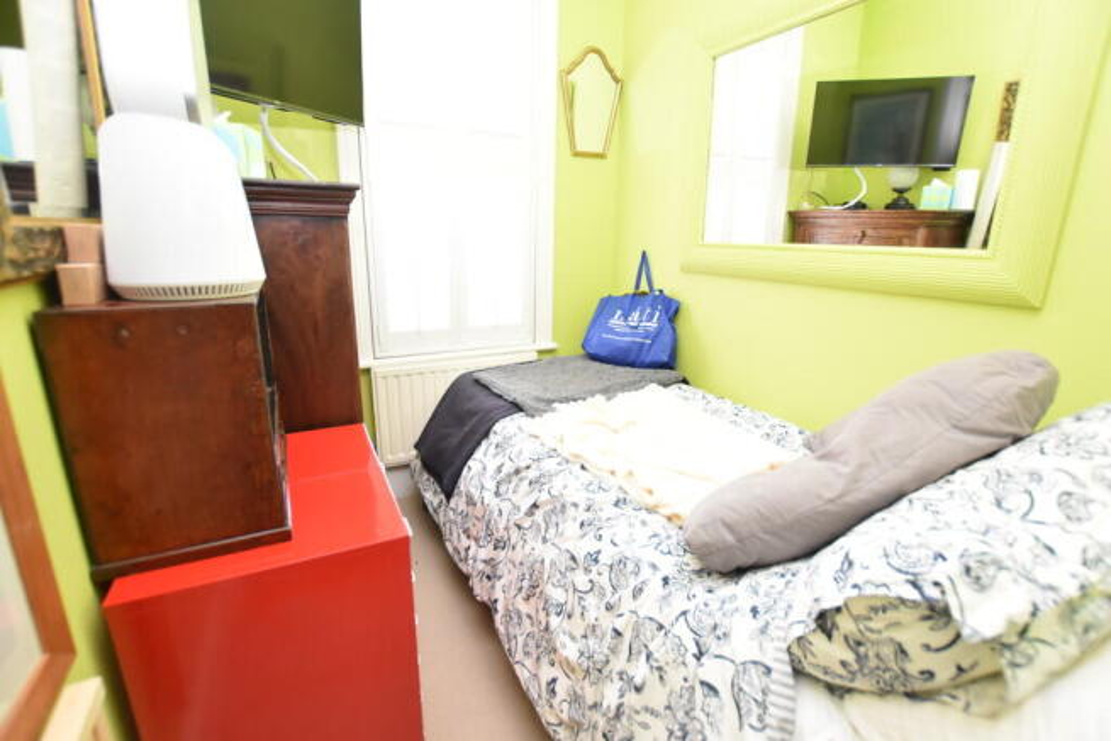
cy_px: 370
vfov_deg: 72.1
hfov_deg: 95.0
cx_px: 556
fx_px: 509
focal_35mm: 16
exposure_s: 1/60
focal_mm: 11
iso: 2000
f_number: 3.5
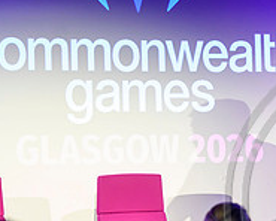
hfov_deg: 9.2
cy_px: 199
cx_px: 377
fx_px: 1683
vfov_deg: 7.5
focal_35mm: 206
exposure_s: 1/500
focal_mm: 70
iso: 4000
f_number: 2.8
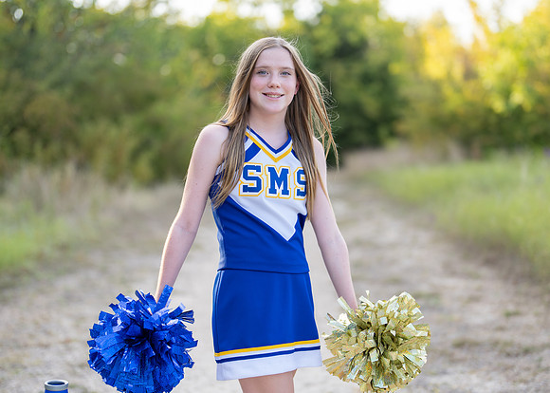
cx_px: 279
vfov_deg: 22.0
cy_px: 196
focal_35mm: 65
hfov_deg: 30.5
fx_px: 1010
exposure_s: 1/1000
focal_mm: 50
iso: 100
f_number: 1.2
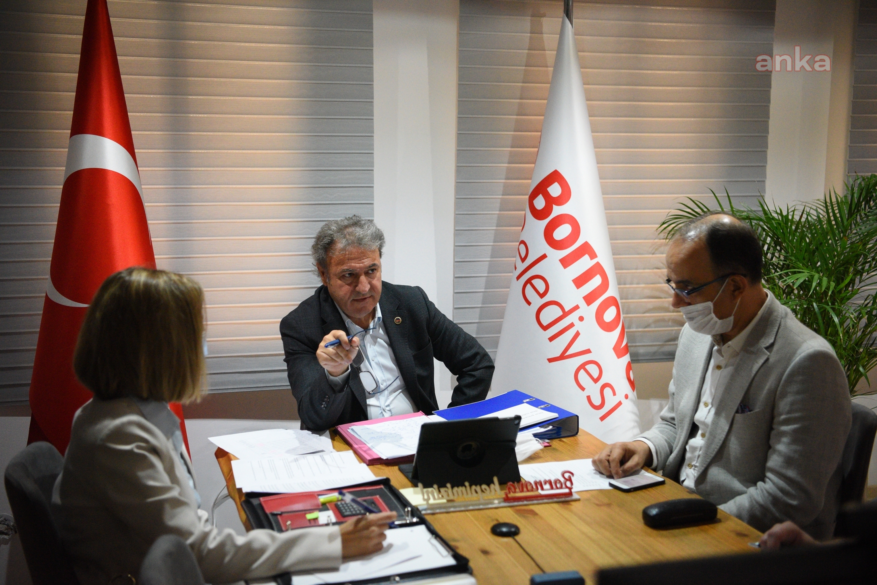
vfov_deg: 31.9
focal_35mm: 42
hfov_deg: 46.4
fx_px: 1024
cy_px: 292
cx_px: 438
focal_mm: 42
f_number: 2.8
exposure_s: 1/320
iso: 5000
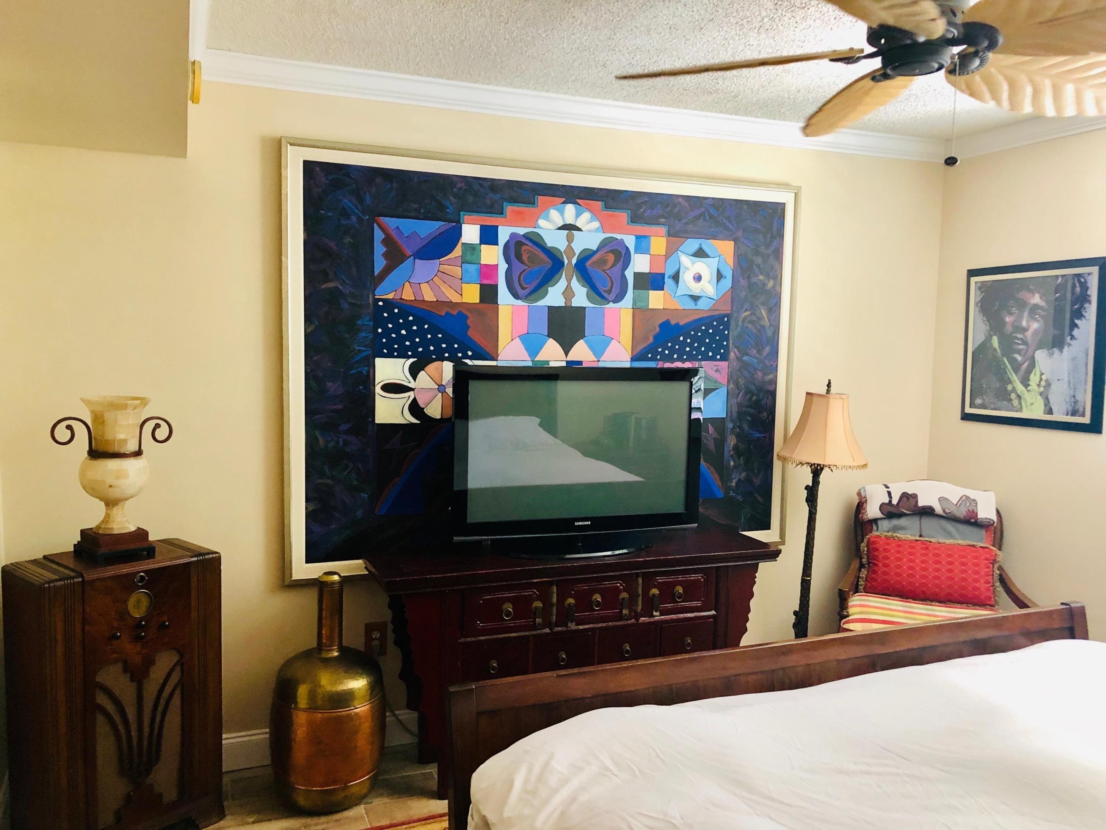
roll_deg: -1.0
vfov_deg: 49.7
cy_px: 415
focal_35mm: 28
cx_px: 553
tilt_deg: -6.5
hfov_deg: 63.4
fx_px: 895
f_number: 1.8
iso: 64
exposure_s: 1/15
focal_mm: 4
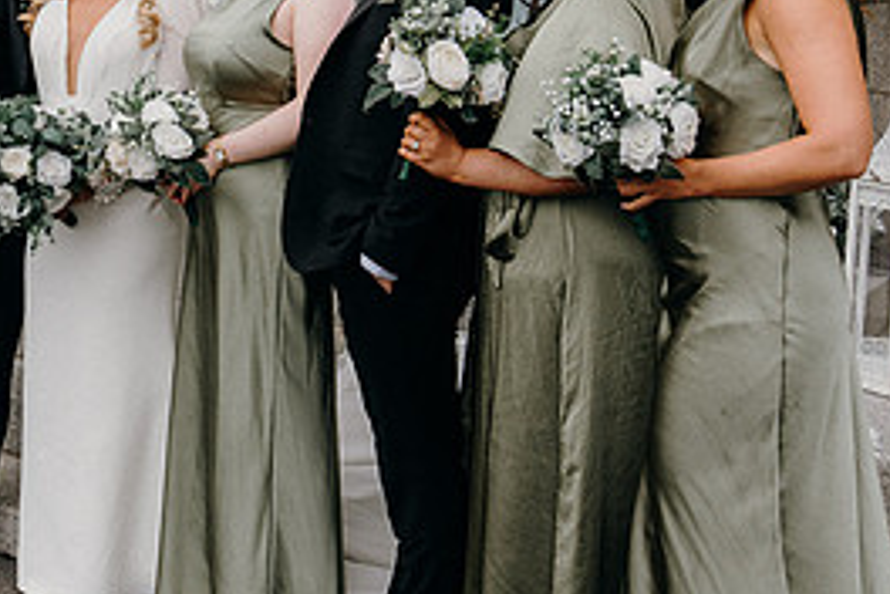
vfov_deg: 19.9
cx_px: 135
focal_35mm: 68
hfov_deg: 28.8
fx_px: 1681
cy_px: 150
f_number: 7.1
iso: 500
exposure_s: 1/200
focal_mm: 31
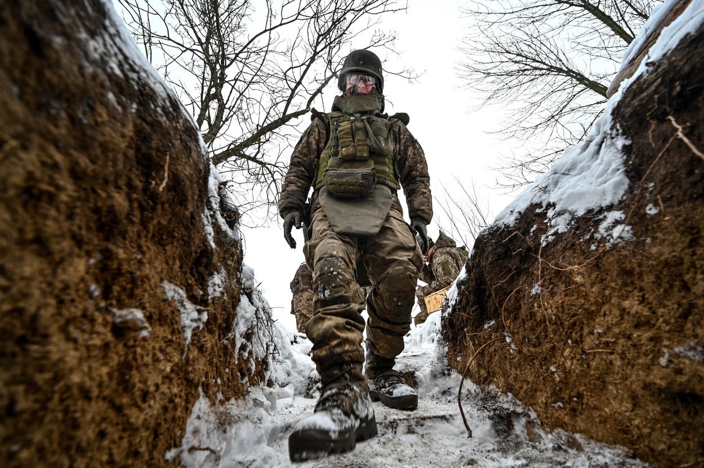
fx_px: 274
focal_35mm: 14
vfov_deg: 81.1
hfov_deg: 104.3
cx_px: 352
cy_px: 234
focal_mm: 14
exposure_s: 1/125
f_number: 4
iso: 320
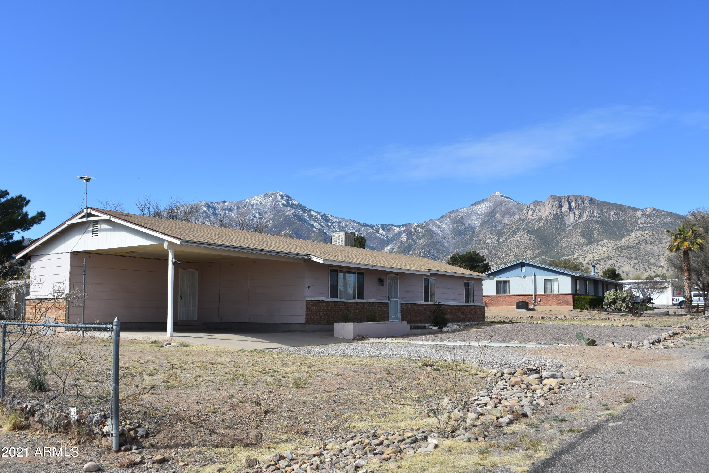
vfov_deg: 40.0
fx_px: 650
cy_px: 236
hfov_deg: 57.2
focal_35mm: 33
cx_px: 354
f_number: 8
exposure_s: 1/500
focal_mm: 22
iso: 180
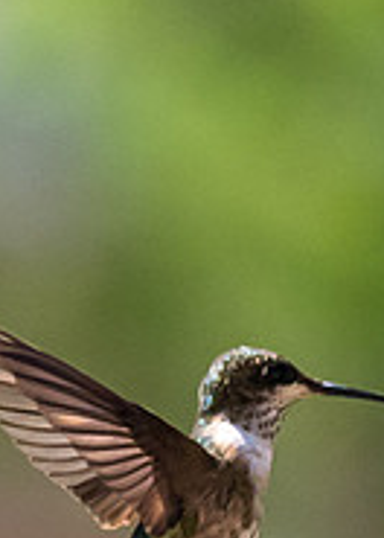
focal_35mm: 2171
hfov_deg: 0.7
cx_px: 340
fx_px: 33171
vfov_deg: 0.9
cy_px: 1002
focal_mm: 200
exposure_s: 1/3200
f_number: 5.6
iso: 1400
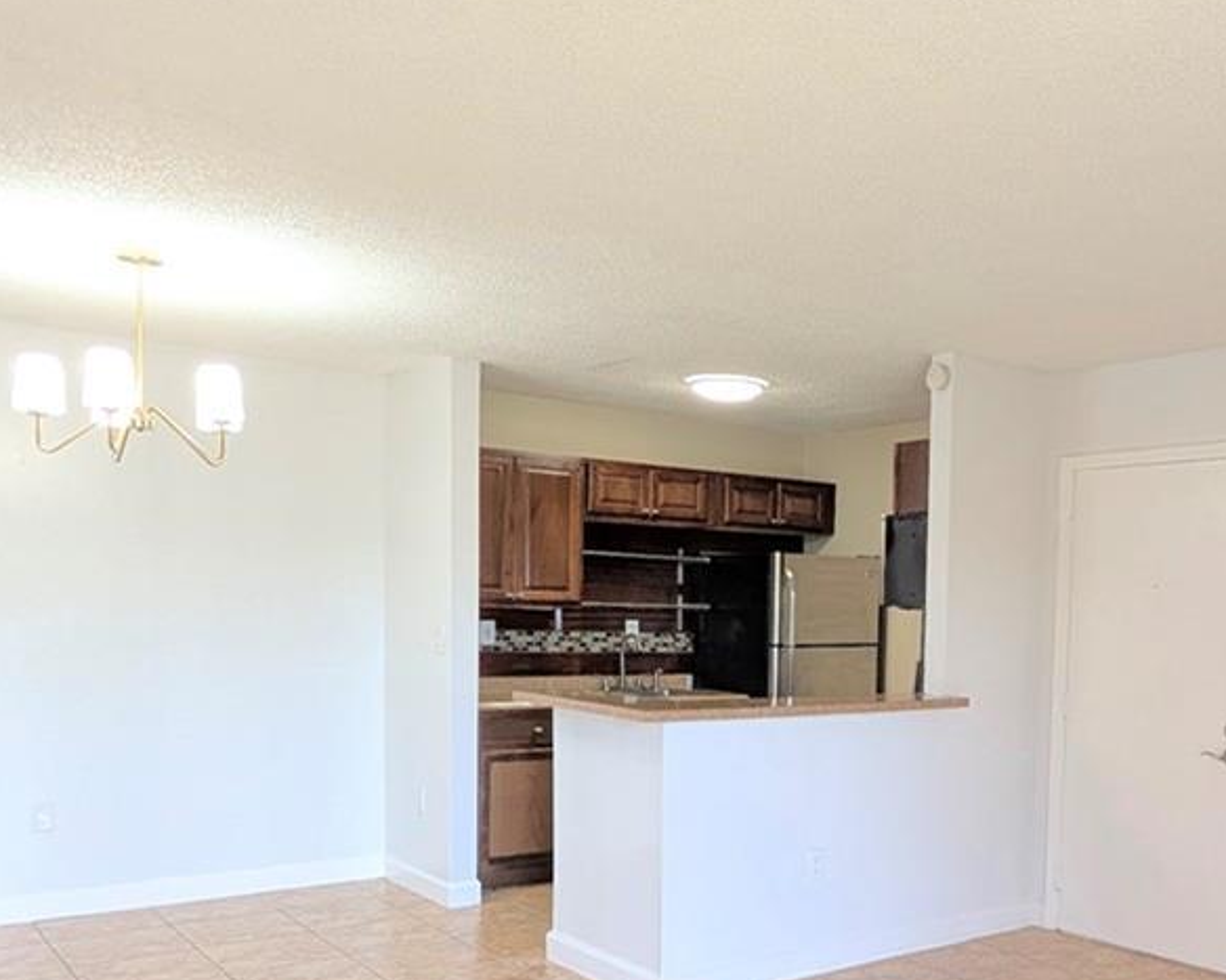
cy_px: 693
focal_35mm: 32
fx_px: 1161
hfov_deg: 53.6
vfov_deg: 44.7
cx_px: 892
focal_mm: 2.02
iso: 75
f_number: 1.7
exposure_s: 1/60
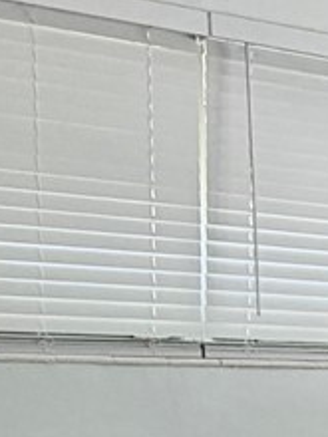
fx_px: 1289
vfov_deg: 17.8
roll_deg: -0.4
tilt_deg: -8.6
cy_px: 600
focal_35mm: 102
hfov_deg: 13.4
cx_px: 531
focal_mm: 2.22
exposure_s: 1/168
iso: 50
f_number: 2.2
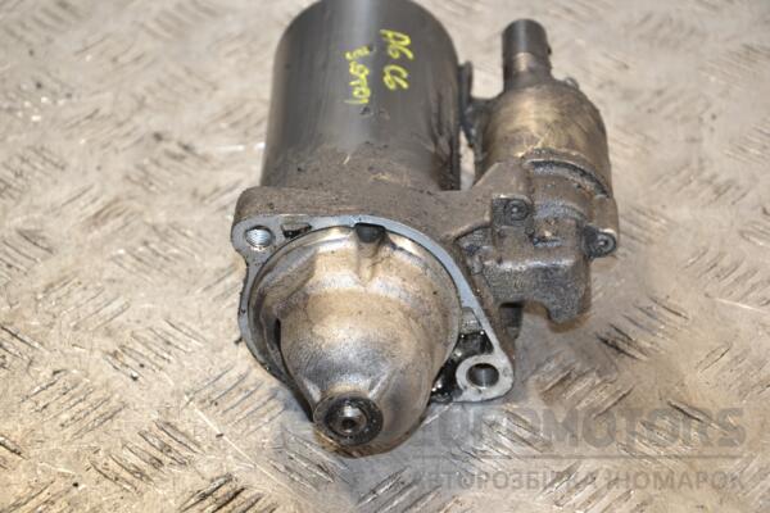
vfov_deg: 12.2
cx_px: 385
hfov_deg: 18.2
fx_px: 2406
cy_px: 256
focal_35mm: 112
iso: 800
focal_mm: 75
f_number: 5.3
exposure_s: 1/160
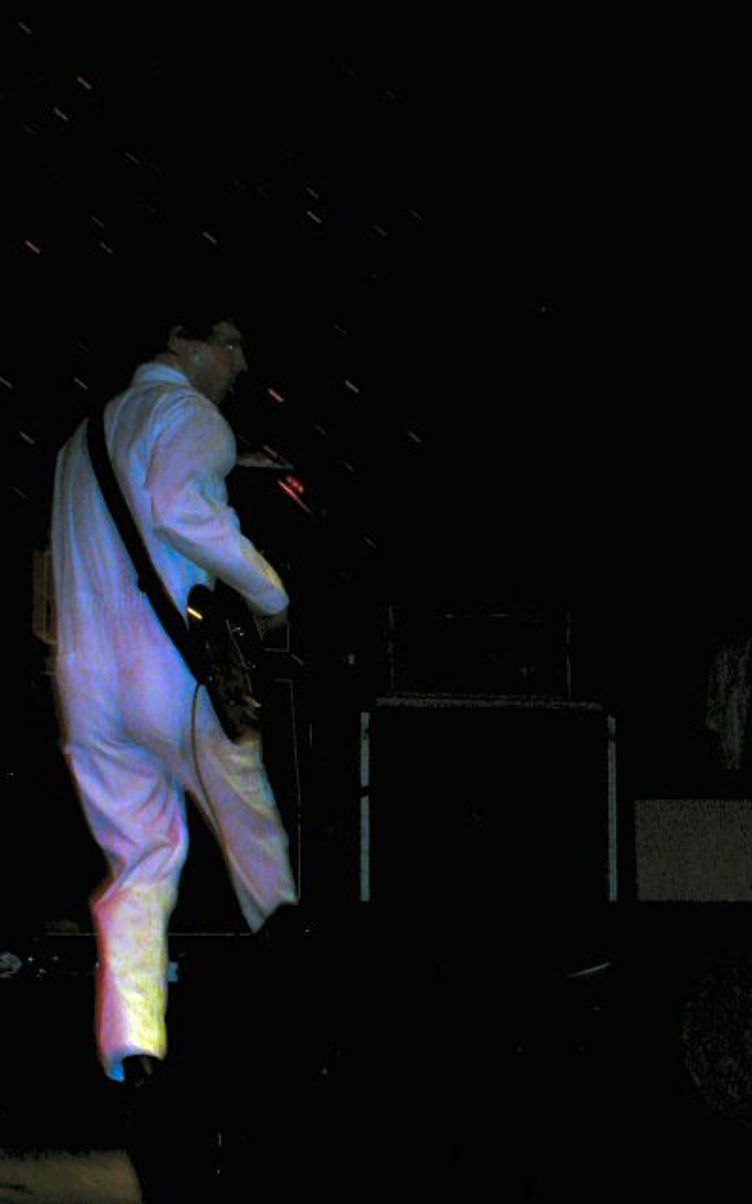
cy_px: 603
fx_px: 3214
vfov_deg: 21.2
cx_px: 406
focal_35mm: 98
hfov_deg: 13.3
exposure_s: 1/59.9
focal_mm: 14
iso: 200
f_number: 4.4
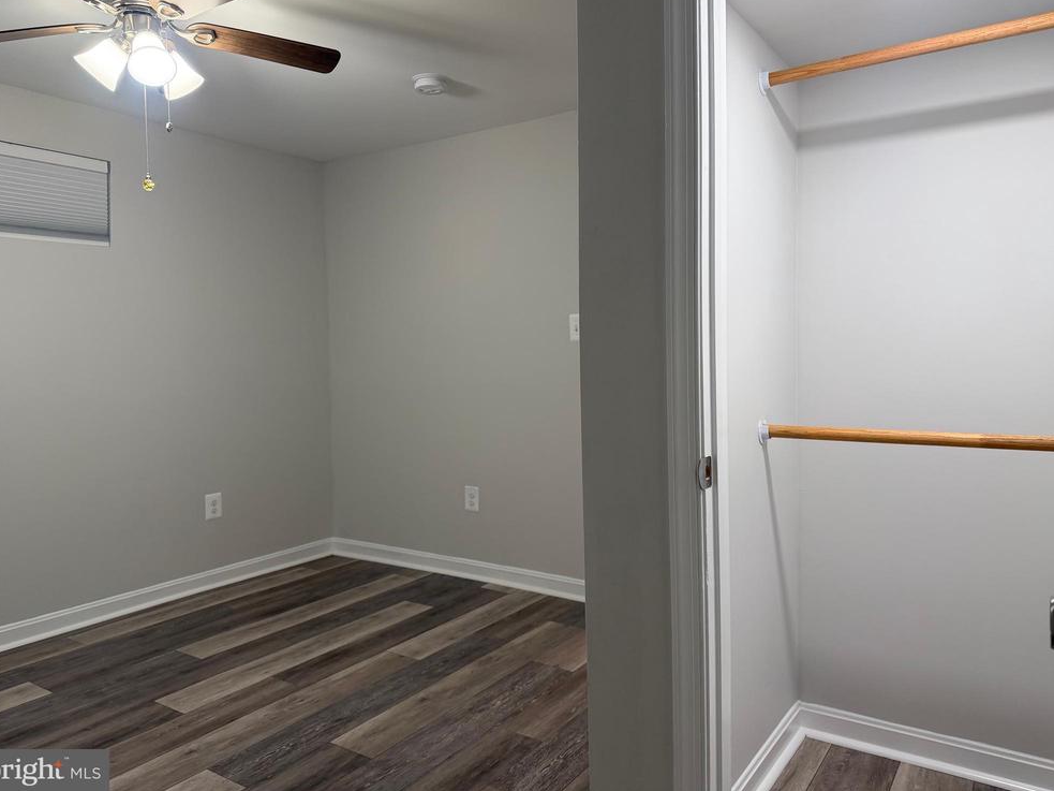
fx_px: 761
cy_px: 381
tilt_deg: -2.1
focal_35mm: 25
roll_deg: +1.7
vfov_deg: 54.9
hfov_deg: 69.4
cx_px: 524
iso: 160
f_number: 1.78
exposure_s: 1/120
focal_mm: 6.76
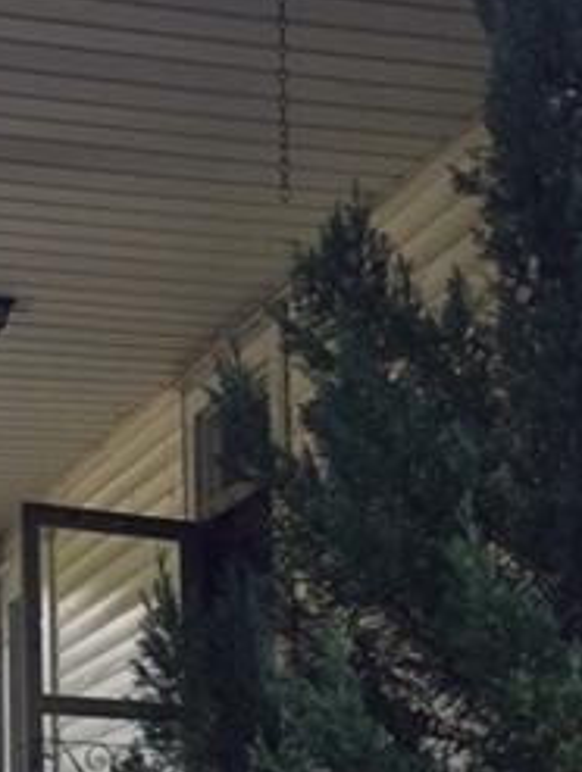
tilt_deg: +11.2
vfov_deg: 21.4
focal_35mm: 90
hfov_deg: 16.2
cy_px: 628
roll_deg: -0.2
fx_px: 2012
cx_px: 9
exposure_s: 1/120
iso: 32
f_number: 2.2
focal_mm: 4.15
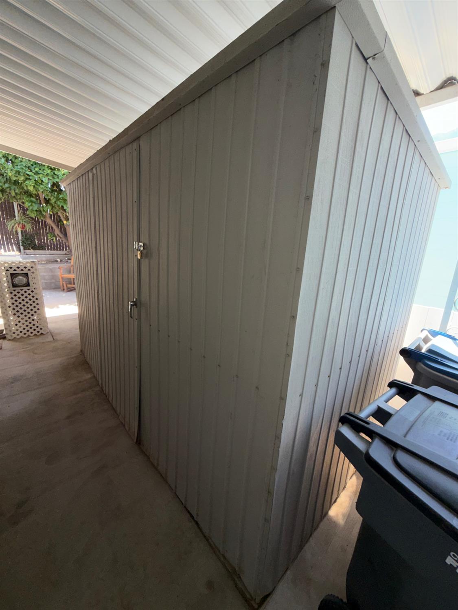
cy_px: 305
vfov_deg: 102.1
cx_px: 229
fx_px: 247
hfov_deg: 85.7
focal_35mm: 14
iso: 32
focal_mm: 2.22
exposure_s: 1/121
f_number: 2.2
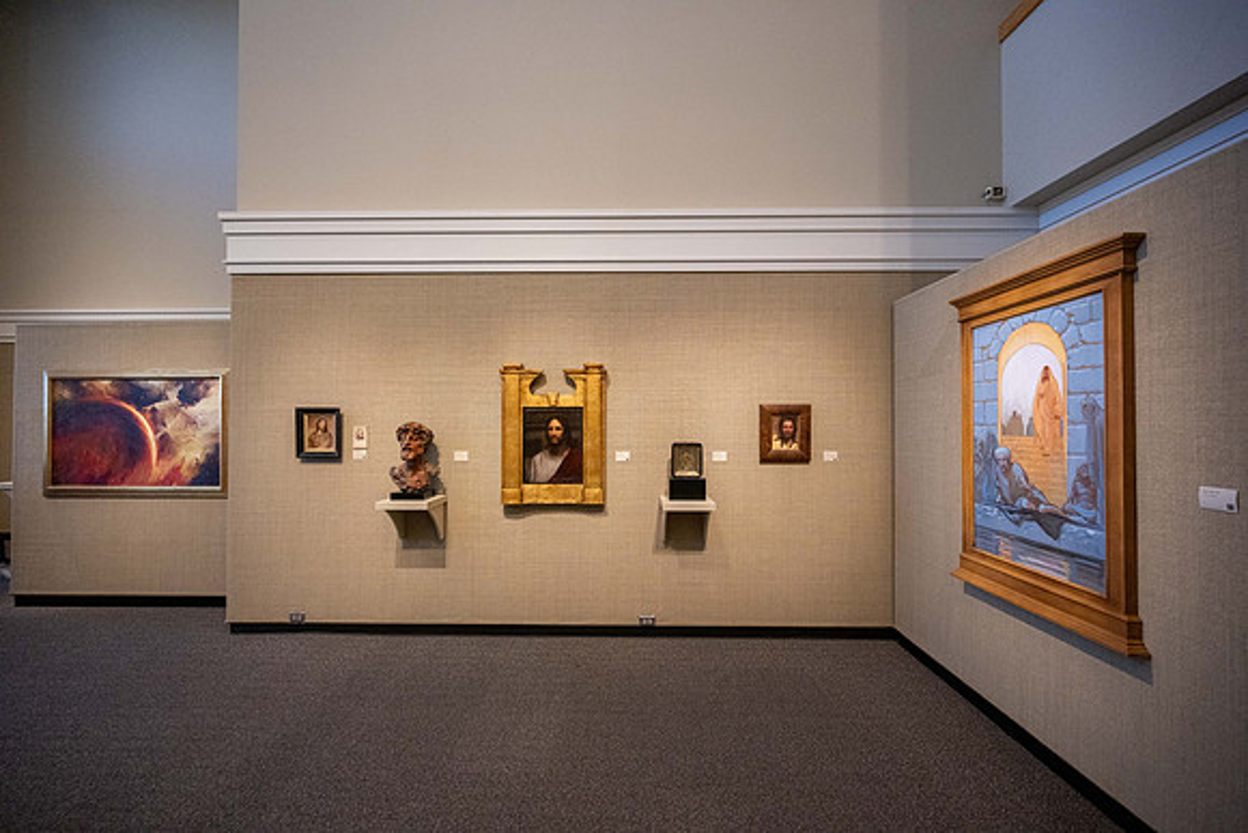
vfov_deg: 81.2
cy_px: 416
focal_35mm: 14
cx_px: 624
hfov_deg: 104.2
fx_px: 485
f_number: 4
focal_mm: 14
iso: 6400
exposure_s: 1/200
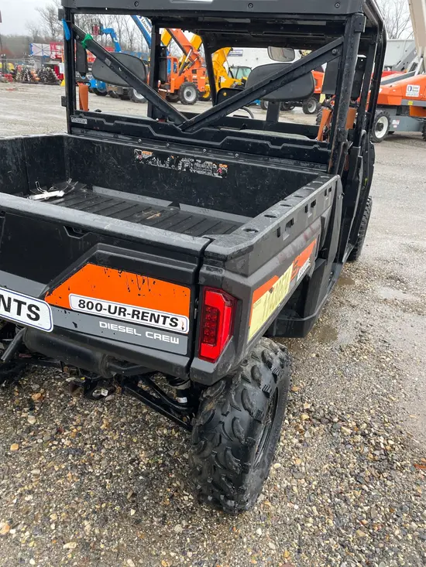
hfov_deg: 53.1
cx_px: 213
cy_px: 284
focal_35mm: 26
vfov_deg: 67.3
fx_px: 426
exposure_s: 1/319
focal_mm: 4.2
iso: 32
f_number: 1.6
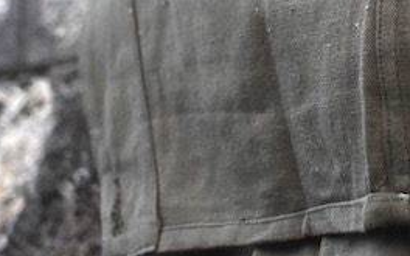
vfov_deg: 7.0
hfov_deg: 11.2
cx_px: 540
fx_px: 2042
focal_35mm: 183
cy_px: -192
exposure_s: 1/1250
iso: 1600
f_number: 1.8
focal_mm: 35
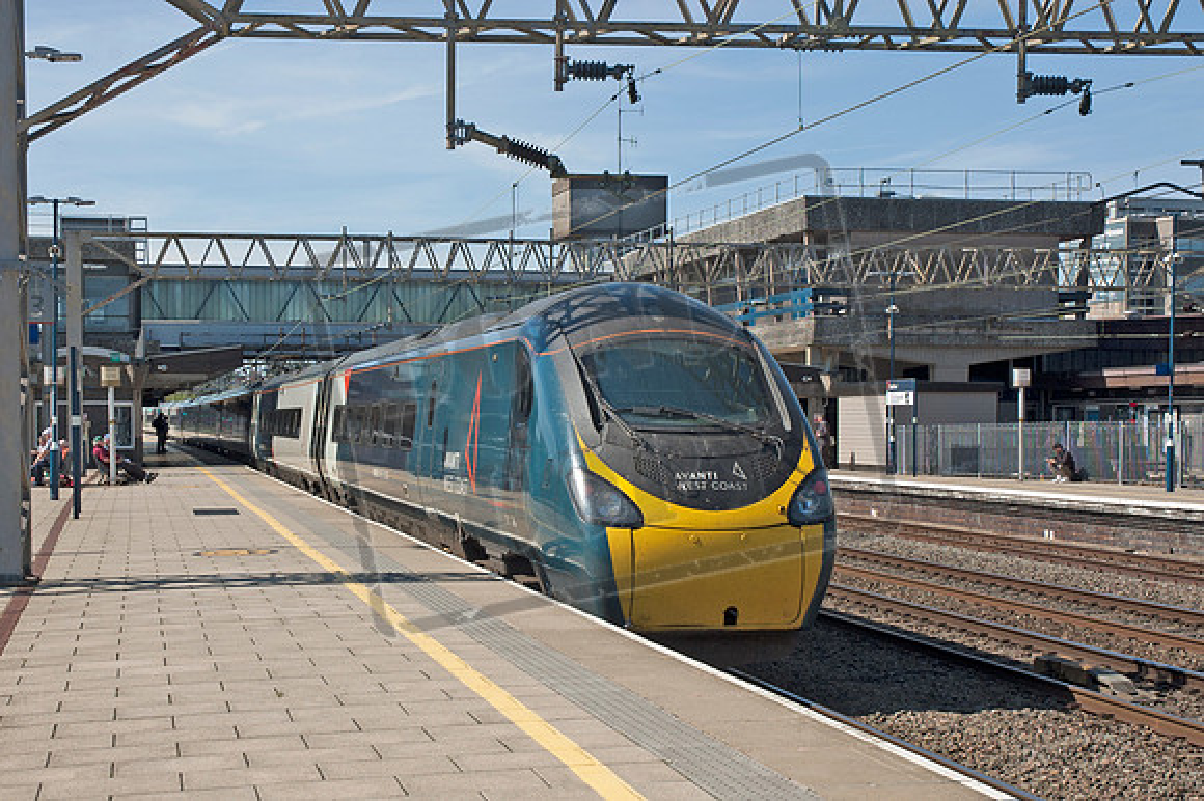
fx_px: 1705
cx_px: 602
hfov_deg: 38.9
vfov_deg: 26.5
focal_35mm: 51
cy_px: 400
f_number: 9
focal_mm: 34
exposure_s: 1/250
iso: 200
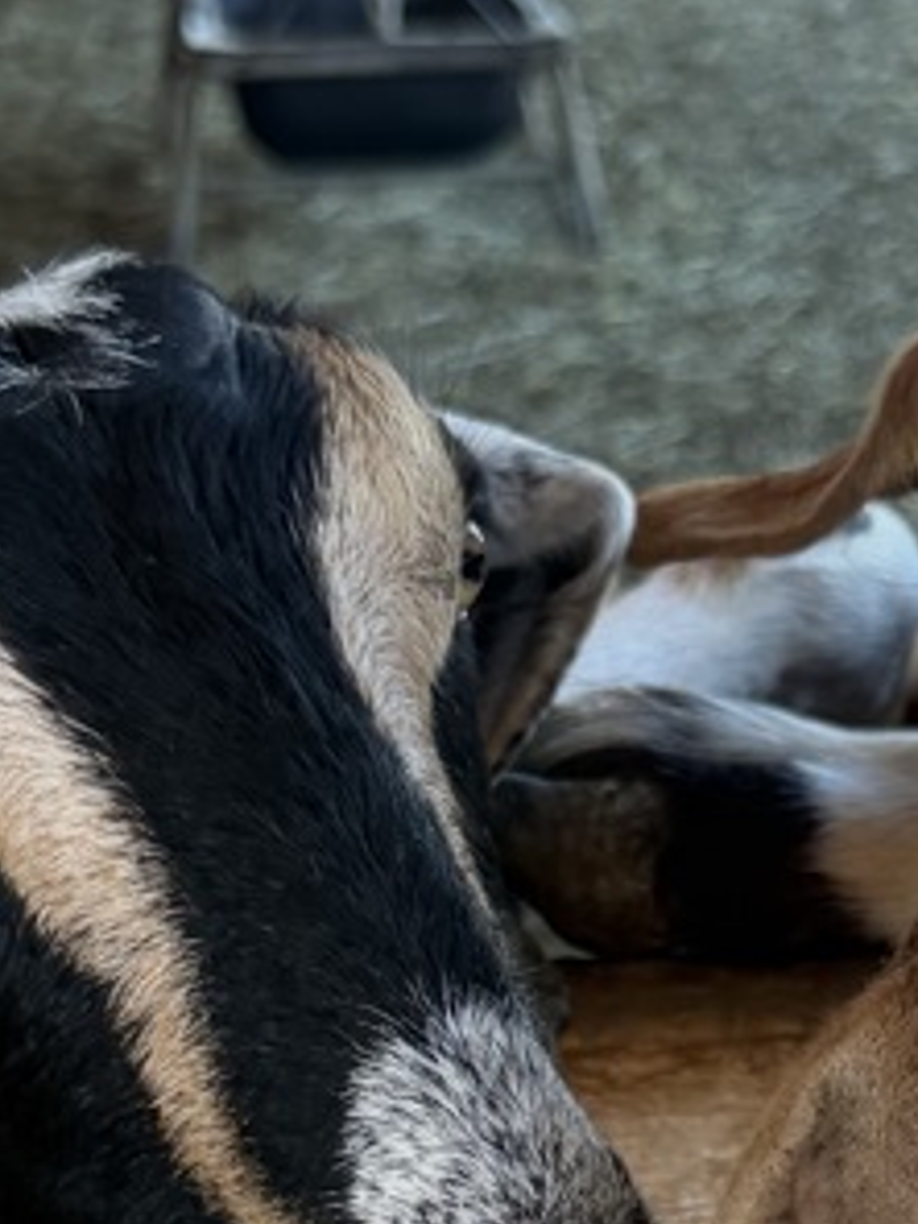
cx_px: 753
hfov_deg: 17.6
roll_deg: -1.4
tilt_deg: -27.4
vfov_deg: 22.5
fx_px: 2935
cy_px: 1282
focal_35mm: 83
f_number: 1.78
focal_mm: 6.76
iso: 80
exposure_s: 1/245
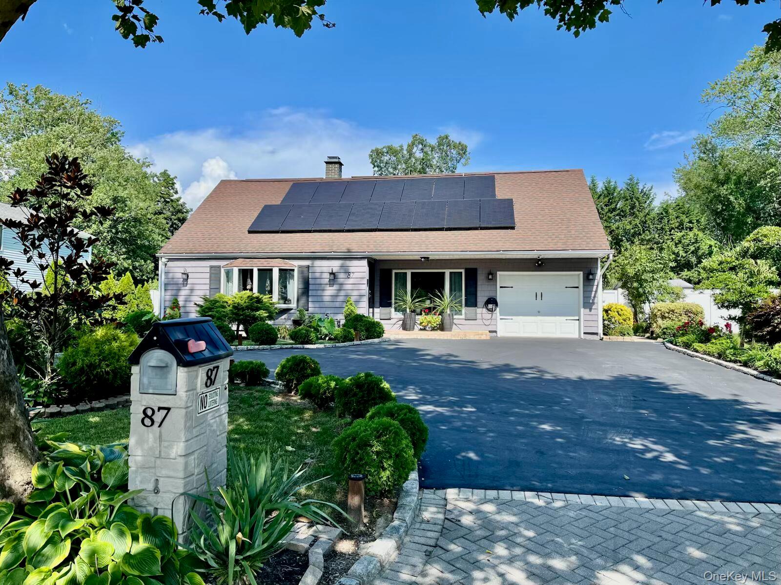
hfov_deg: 67.3
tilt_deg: +2.5
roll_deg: -0.3
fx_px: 587
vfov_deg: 53.1
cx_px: 390
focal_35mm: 26
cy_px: 292
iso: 50
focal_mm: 5.1
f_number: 1.6
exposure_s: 1/2062
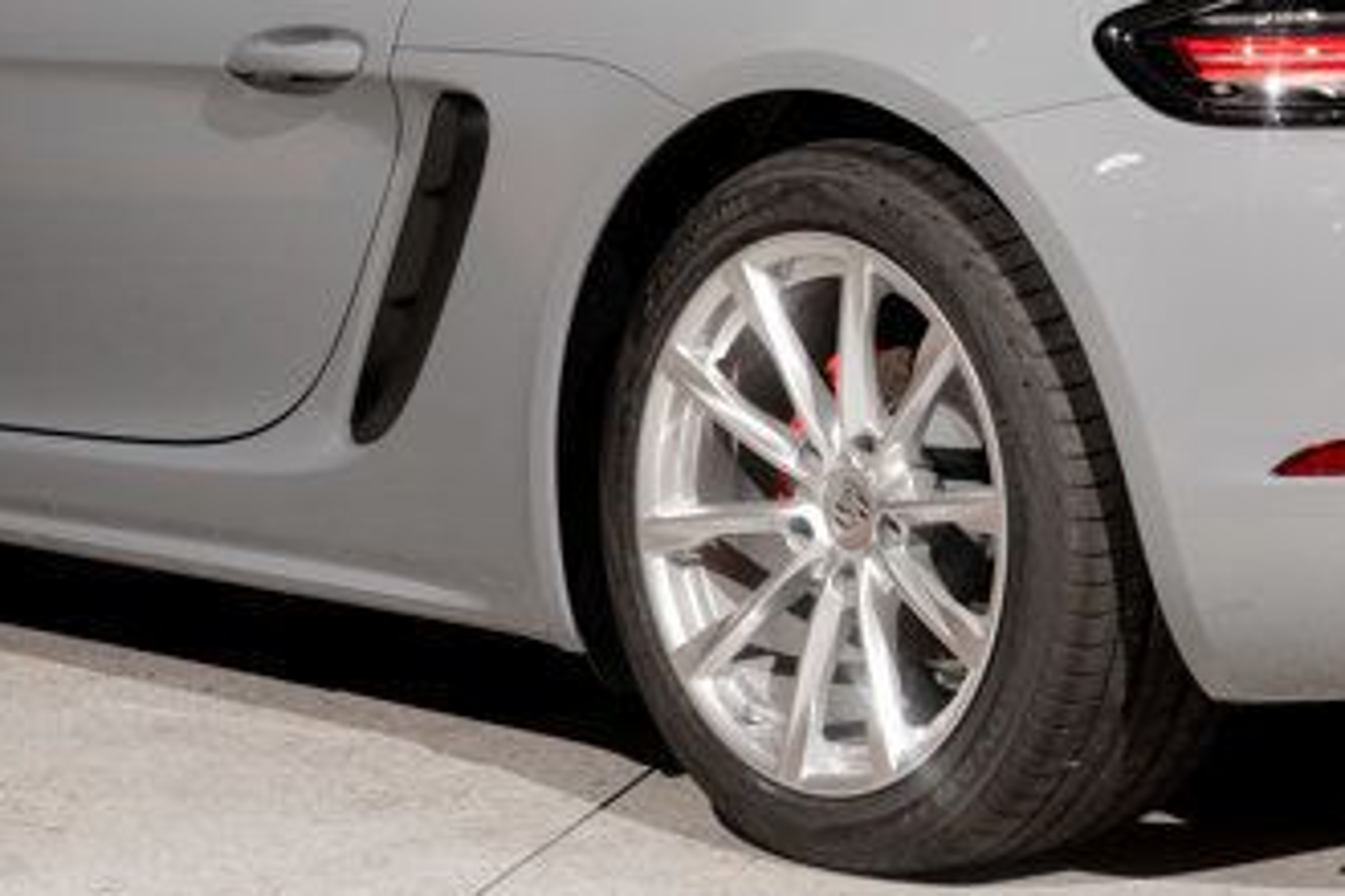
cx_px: 872
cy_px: -90
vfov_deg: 8.8
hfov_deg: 13.3
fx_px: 5753
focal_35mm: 154
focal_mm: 45
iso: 250
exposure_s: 1/60
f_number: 6.3
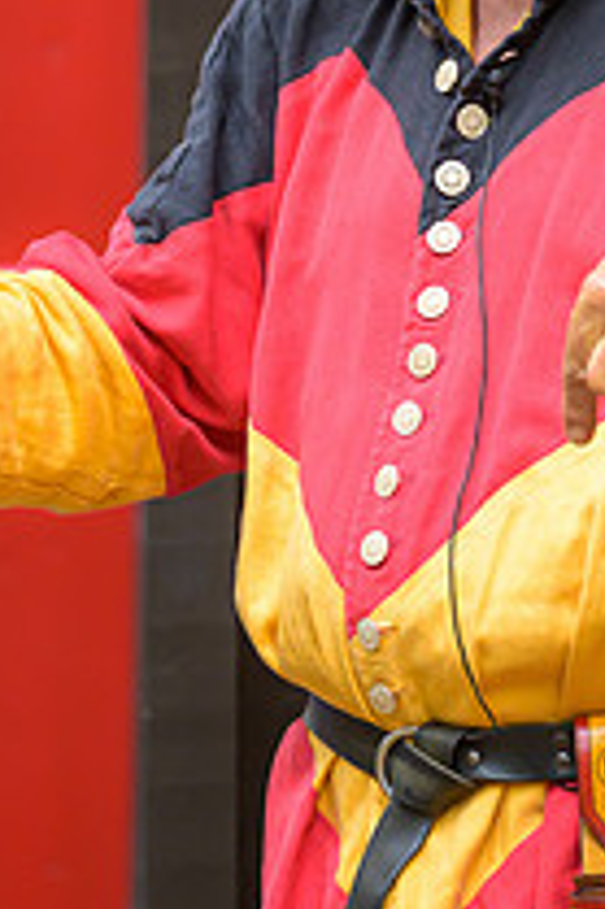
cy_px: 126
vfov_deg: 2.4
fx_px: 21764
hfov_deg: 1.6
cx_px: 431
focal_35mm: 862
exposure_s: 1/500
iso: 1600
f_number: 5.6
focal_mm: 400
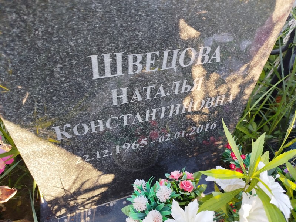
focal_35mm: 24
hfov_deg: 71.6
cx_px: 148
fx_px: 205
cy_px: 111
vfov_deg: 56.8
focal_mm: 5.31
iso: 64
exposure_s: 1/50
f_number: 1.7
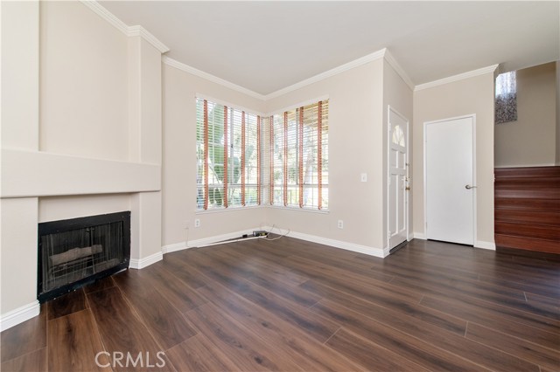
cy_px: 186
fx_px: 218
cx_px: 280
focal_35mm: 14
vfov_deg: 81.1
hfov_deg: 104.3
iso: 200
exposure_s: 1/80
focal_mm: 14
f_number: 4.5
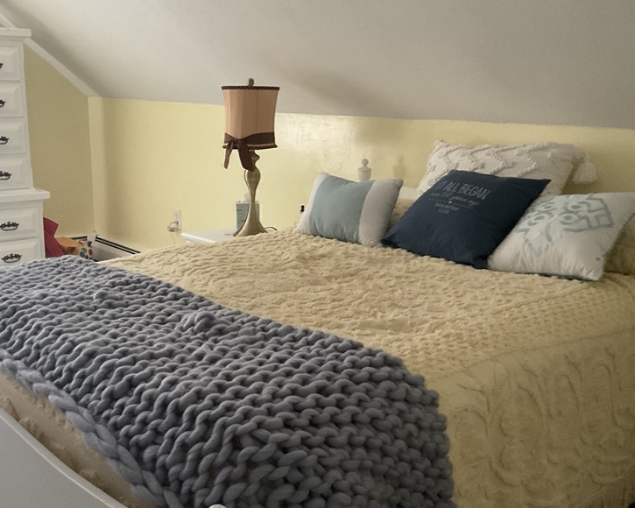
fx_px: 752
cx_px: 305
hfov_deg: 45.8
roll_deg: -2.0
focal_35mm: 40
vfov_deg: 37.3
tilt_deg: -15.3
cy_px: 281
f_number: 1.8
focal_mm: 3
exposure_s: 1/41
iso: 320
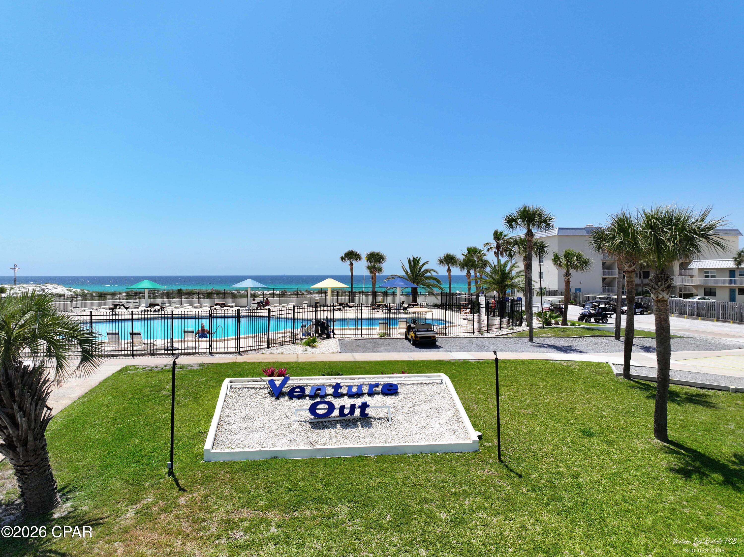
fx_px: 516
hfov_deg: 71.6
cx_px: 372
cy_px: 278
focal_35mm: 24
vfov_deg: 56.8
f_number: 2.8
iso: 100
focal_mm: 12.29
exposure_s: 1/2000
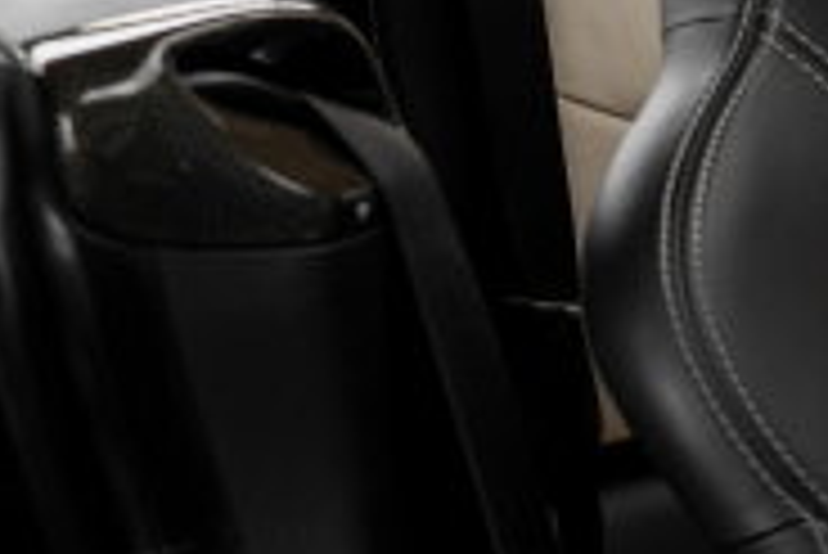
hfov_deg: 15.3
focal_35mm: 78
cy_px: 408
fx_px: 1795
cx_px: 1962
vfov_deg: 17.4
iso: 320
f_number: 4
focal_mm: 14
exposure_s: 1/40
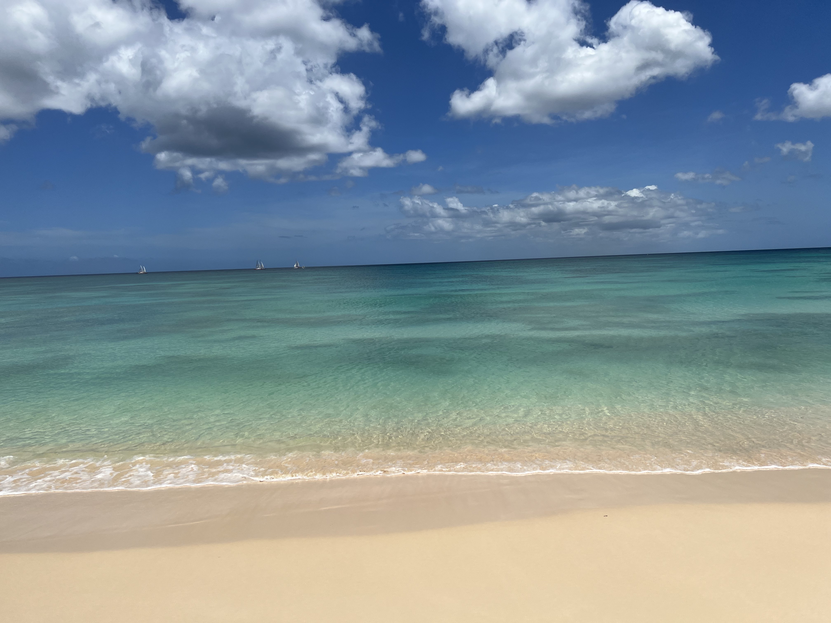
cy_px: 312
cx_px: 416
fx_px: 624
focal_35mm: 26
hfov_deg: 67.3
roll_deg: +1.4
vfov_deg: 53.1
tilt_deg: -6.2
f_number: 1.5
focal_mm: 5.7
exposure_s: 1/12658
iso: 50
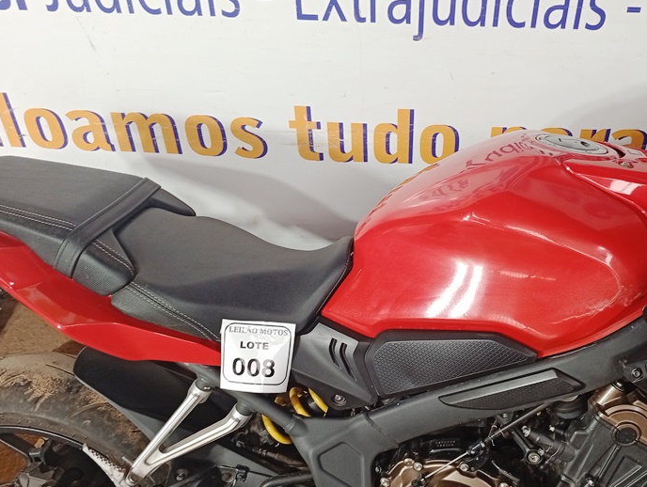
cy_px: 304
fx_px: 749
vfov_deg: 35.8
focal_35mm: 40
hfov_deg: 46.3
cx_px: 409
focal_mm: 3.98
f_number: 1.8
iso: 179
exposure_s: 1/60
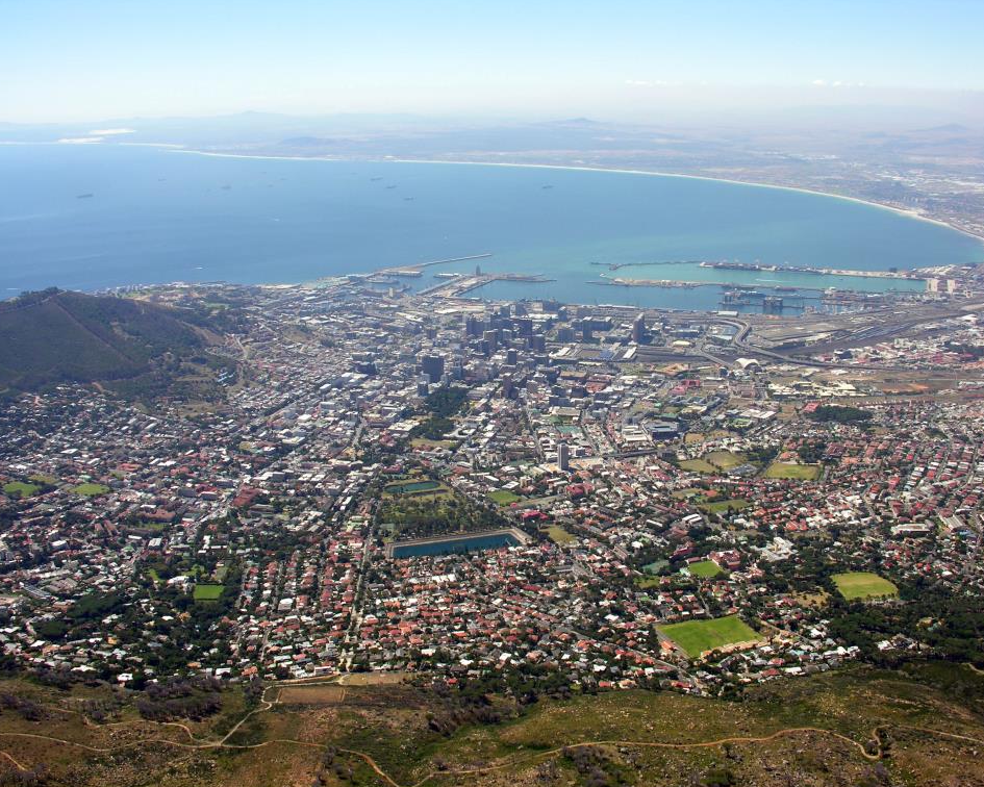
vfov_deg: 40.1
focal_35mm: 37
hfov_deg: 49.1
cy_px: 397
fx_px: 1078
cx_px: 516
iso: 50
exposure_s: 1/180
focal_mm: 8.9
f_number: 5.6
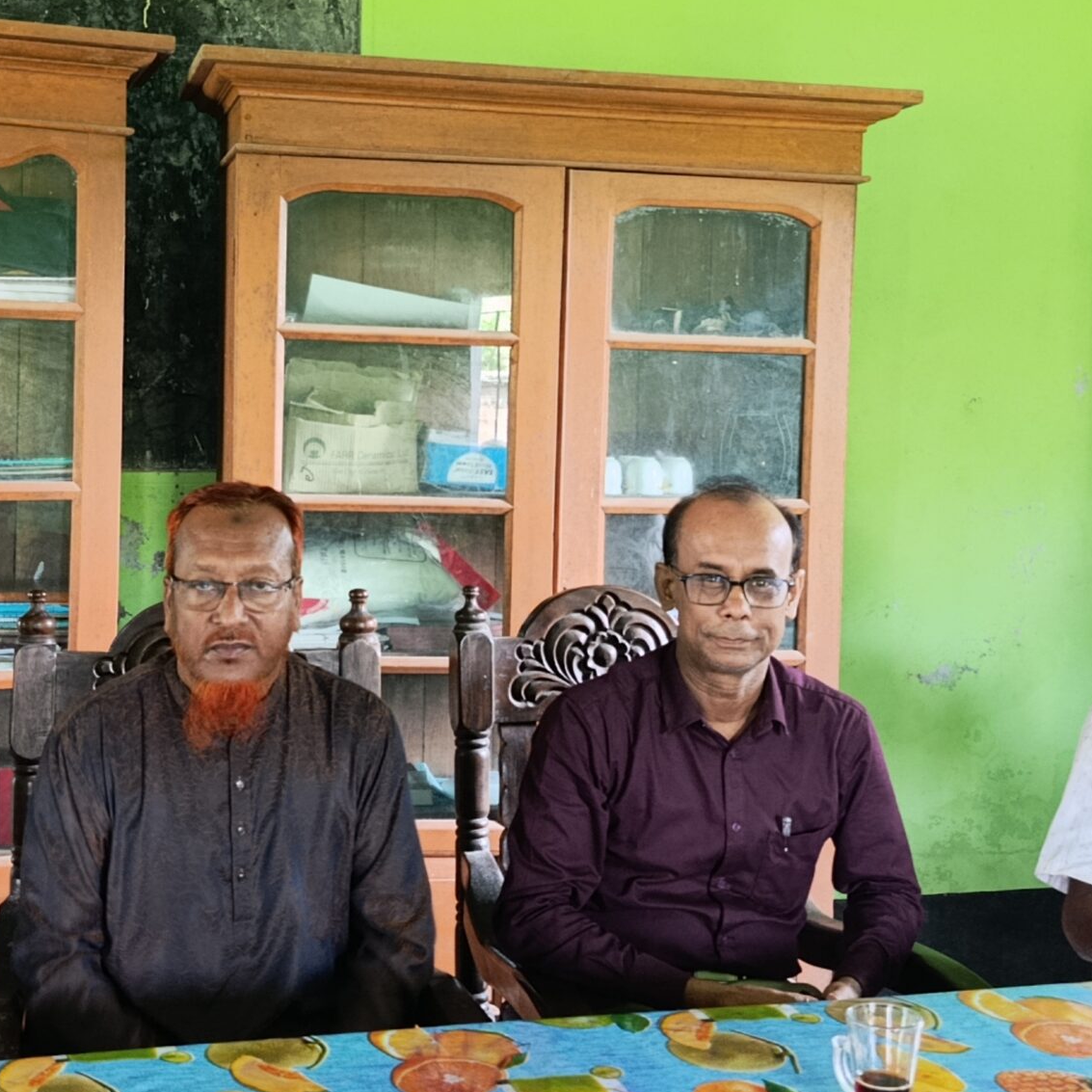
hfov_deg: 36.5
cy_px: 447
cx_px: 389
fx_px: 1642
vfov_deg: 36.7
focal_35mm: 46
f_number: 1.65
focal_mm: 6.11
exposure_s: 1/50
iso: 1278
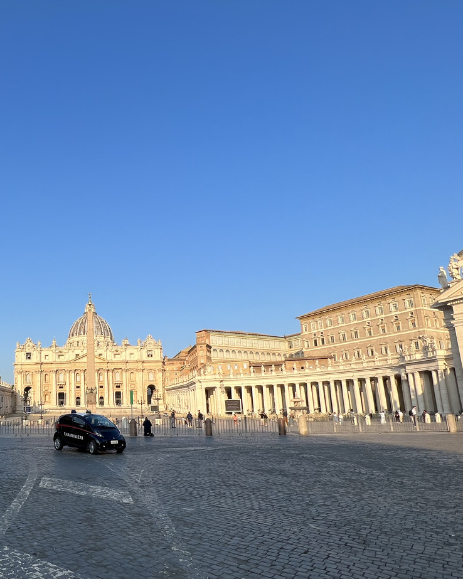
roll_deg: +0.7
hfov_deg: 57.8
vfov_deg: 74.3
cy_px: 346
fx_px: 377
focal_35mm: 22
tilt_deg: +10.3
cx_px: 85
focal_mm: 1.57
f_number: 1.8
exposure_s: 1/1468
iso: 32
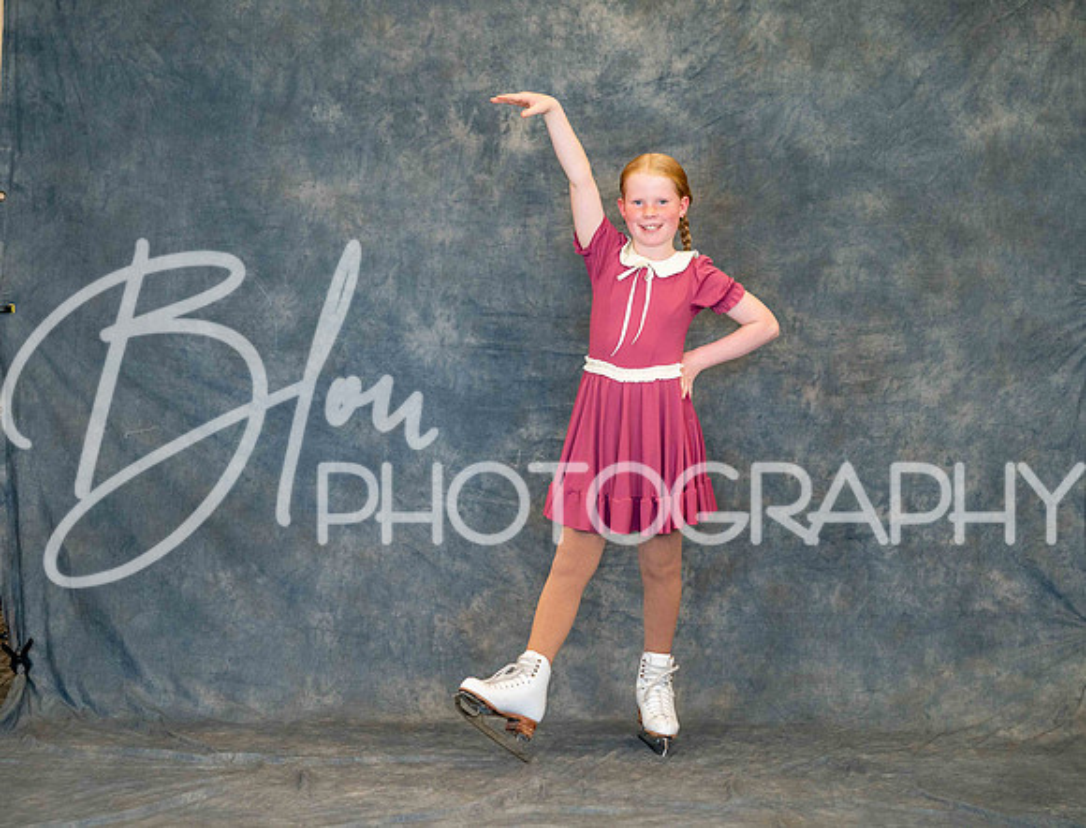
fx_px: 2970
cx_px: 479
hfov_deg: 20.7
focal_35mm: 94
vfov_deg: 15.9
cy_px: 420
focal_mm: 85
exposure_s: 1/160
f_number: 3.2
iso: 2000
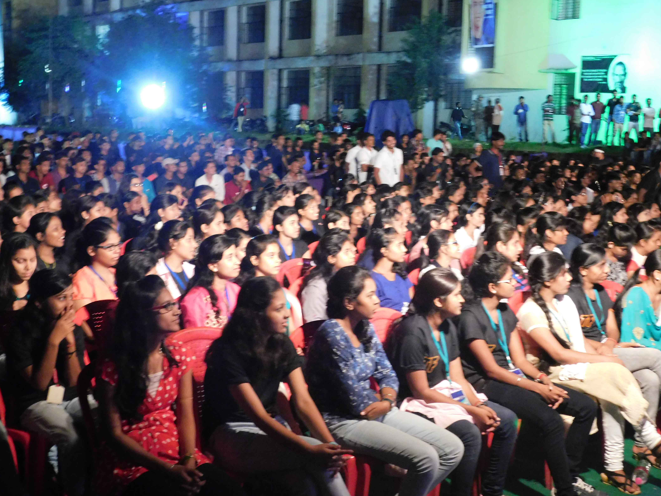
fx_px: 1069
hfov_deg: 34.3
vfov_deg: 26.1
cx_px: 341
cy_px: 255
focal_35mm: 56
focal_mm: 9
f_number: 3.8
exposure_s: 1/8
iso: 800
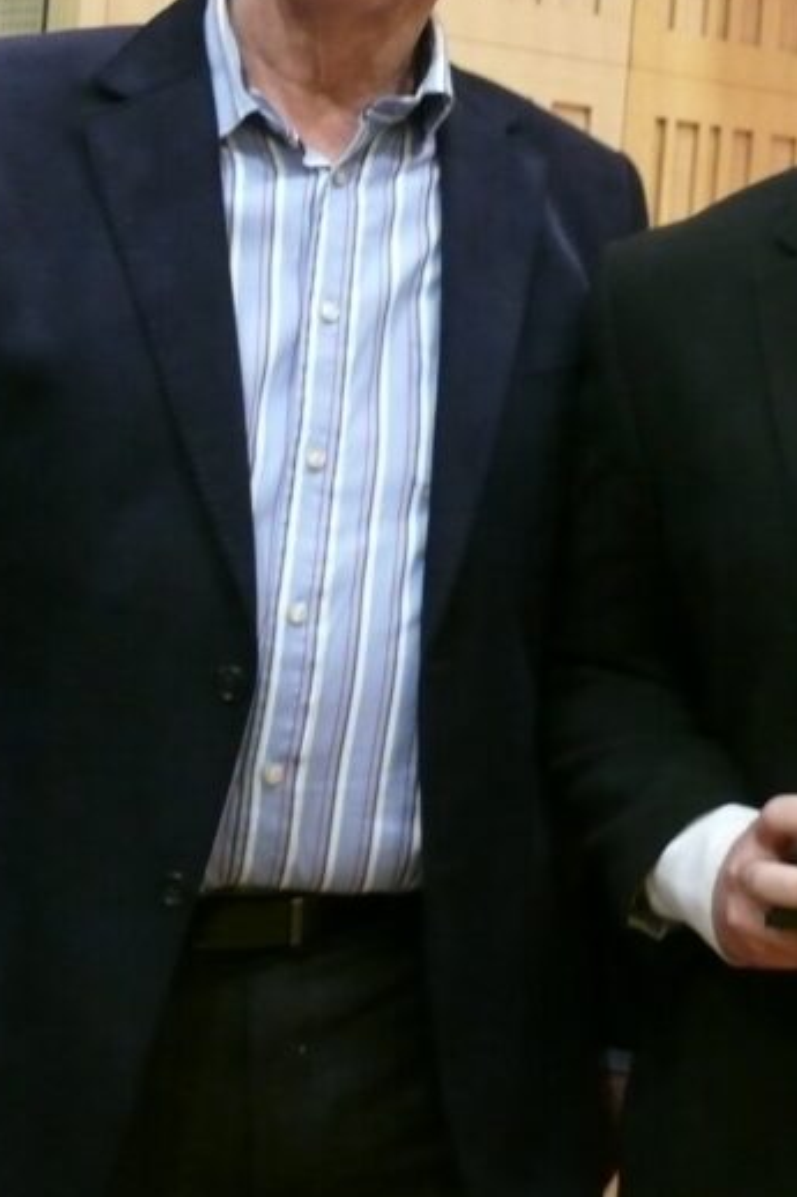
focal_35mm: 72
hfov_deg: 18.7
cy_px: 337
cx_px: 672
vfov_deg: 27.8
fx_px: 2392
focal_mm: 7.4
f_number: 2.8
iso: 400
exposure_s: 1/15
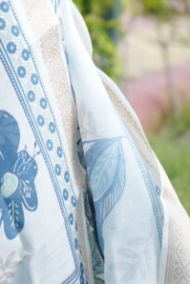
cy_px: -201
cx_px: -113
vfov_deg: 7.8
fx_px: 2040
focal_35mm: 258
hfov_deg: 5.3
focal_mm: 75
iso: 160
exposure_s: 1/400
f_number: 3.5
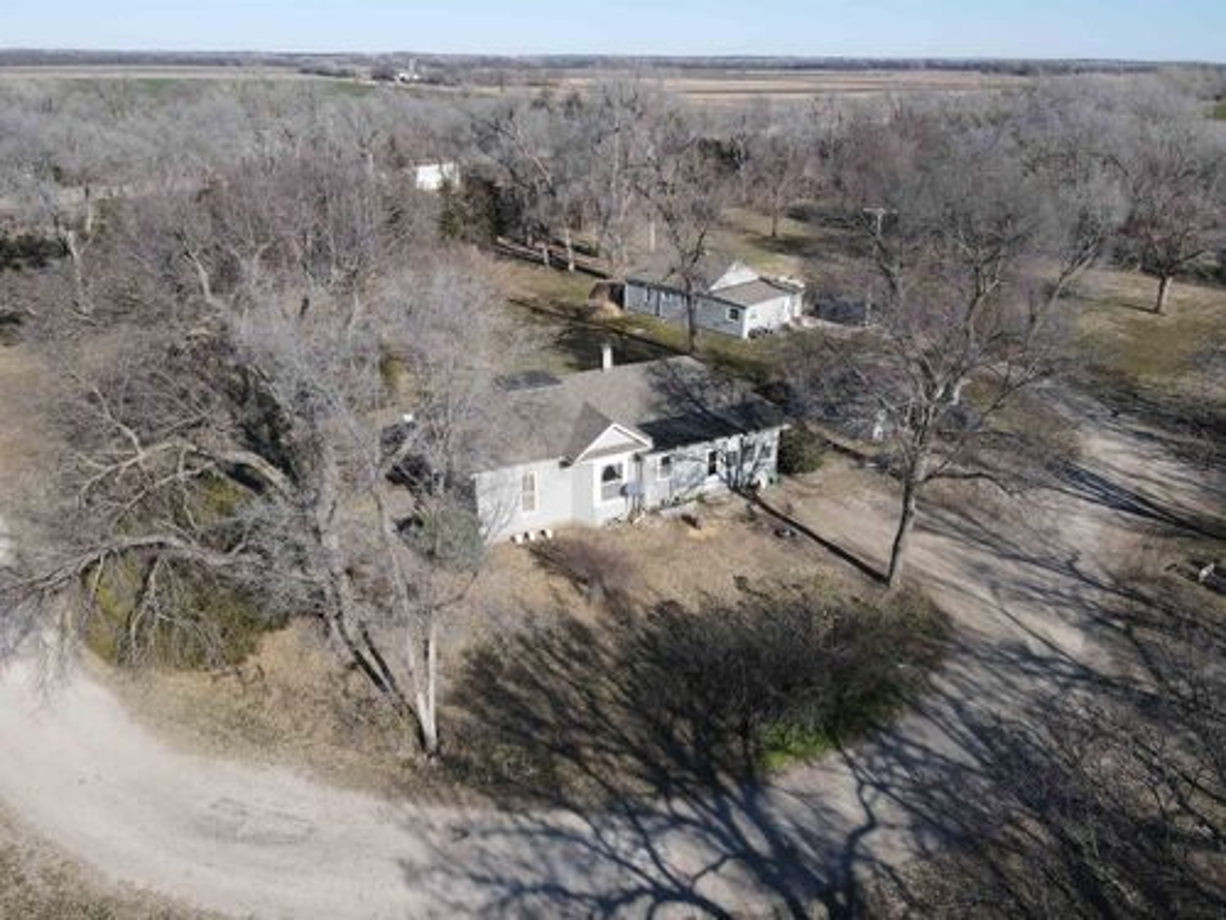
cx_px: 613
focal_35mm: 24
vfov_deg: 56.8
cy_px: 460
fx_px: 850
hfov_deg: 71.6
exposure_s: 1/640
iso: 100
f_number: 2.8
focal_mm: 4.5
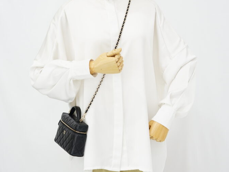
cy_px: 78
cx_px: 114
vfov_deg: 20.2
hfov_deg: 26.7
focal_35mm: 73
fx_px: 483
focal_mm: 50
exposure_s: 1/10
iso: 640
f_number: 6.3
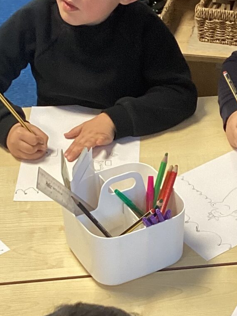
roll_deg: -1.6
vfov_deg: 18.6
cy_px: 244
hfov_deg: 13.9
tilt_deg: -41.7
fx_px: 959
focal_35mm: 105
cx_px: 233
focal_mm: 3.3
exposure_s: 1/50
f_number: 2.4
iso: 160
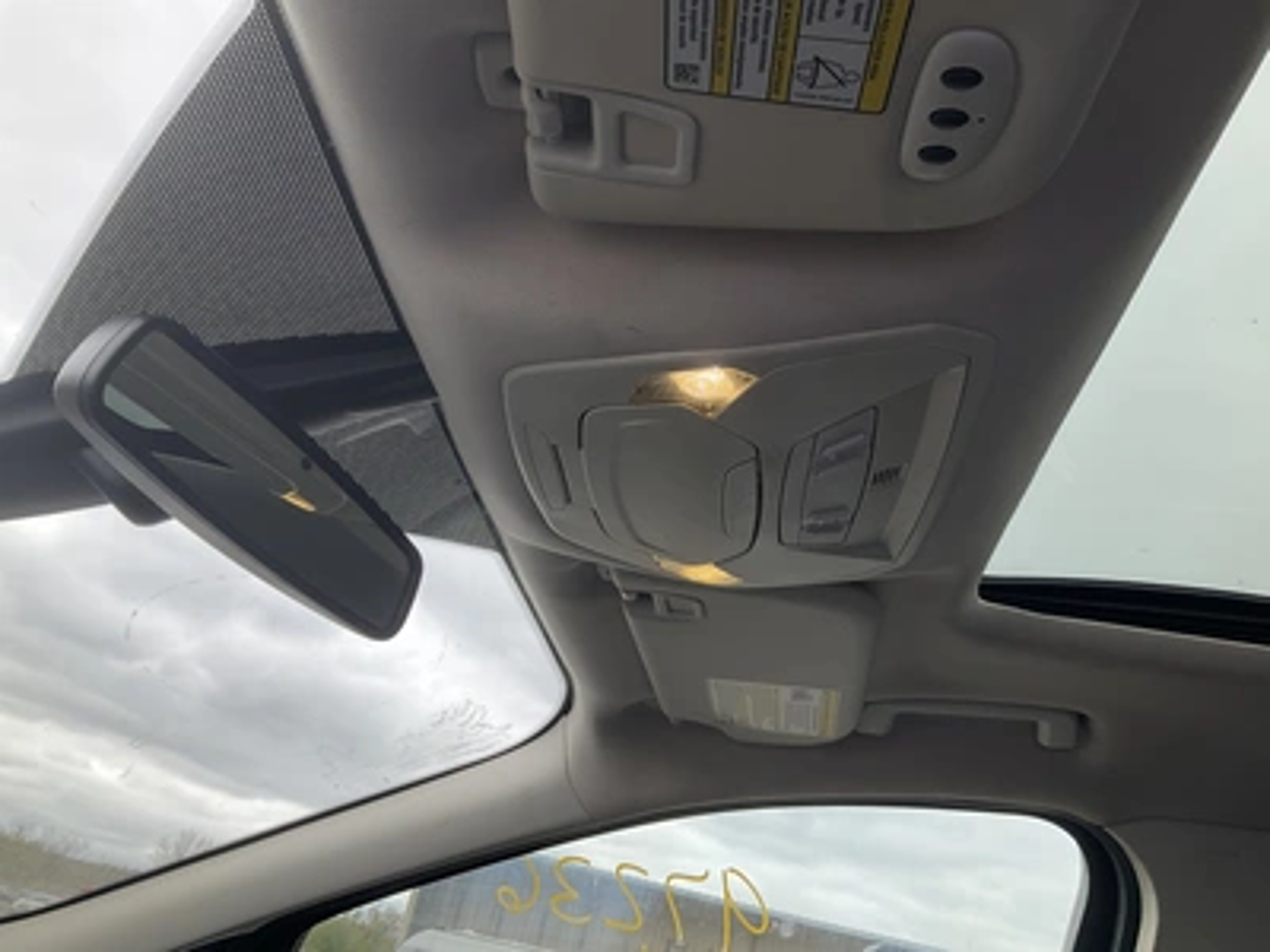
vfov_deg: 48.2
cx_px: 635
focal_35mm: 29
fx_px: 1064
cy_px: 476
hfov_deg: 61.7
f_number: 1.8
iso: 25
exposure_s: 1/283
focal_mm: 3
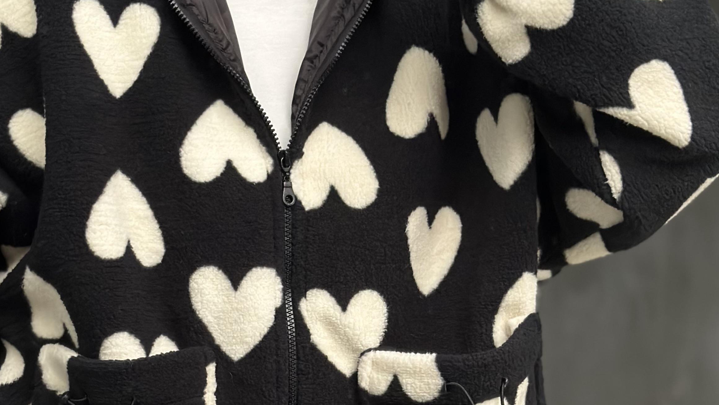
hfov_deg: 23.4
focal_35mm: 91
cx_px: 290
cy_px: 361
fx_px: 1735
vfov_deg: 13.2
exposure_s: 1/33
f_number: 1.78
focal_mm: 6.86
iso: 320
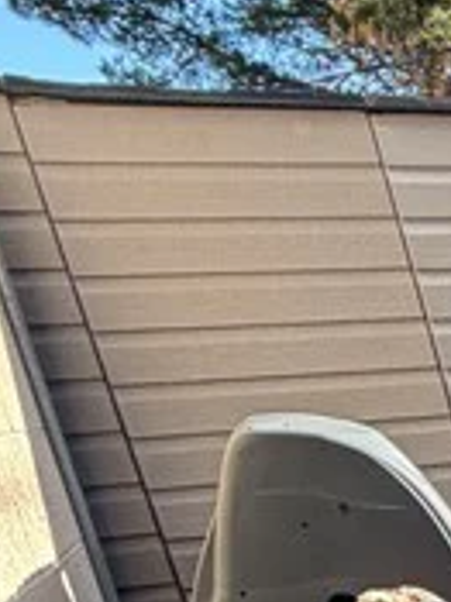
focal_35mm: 82
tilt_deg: -21.1
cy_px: 960
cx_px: 1246
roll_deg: +2.7
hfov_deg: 12.0
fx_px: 1426
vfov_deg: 19.9
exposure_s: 1/280
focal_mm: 2.22
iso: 50
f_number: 2.2
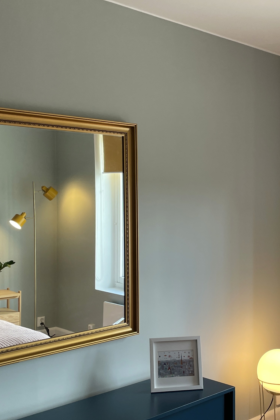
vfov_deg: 40.3
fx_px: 572
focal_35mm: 49
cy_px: 230
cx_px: 219
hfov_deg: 27.0
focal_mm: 4.2
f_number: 1.6
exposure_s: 1/100
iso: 64
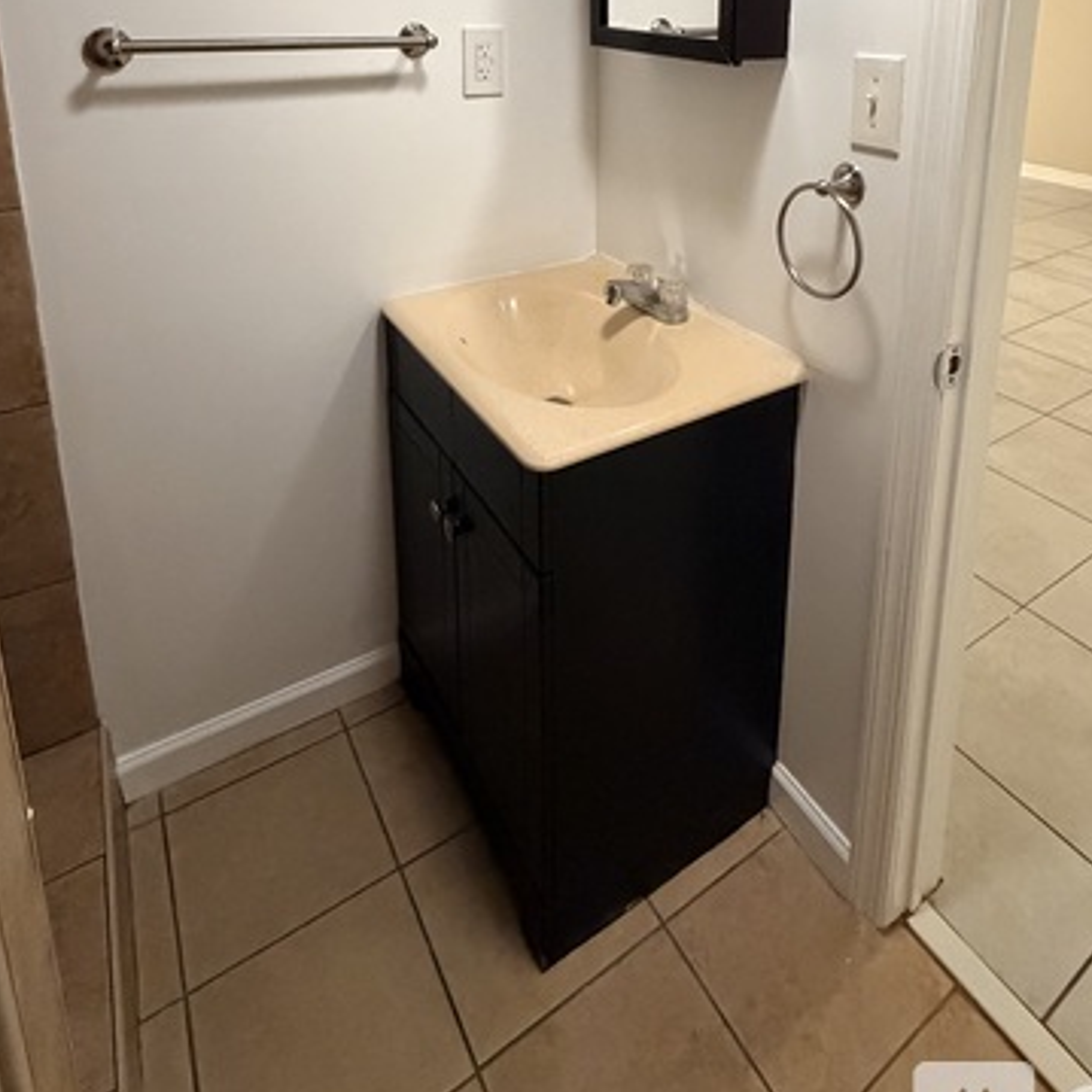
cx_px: 645
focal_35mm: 23
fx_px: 821
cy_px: 169
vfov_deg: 60.0
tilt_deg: -11.6
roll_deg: -1.1
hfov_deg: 66.7
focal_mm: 2.22
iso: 800
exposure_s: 1/60
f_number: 2.2
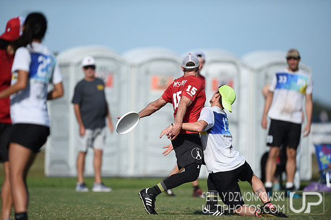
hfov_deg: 5.2
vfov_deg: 3.4
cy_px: 110
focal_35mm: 400
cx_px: 166
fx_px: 3676
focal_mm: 400
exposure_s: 1/2500
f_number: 2.8
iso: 100
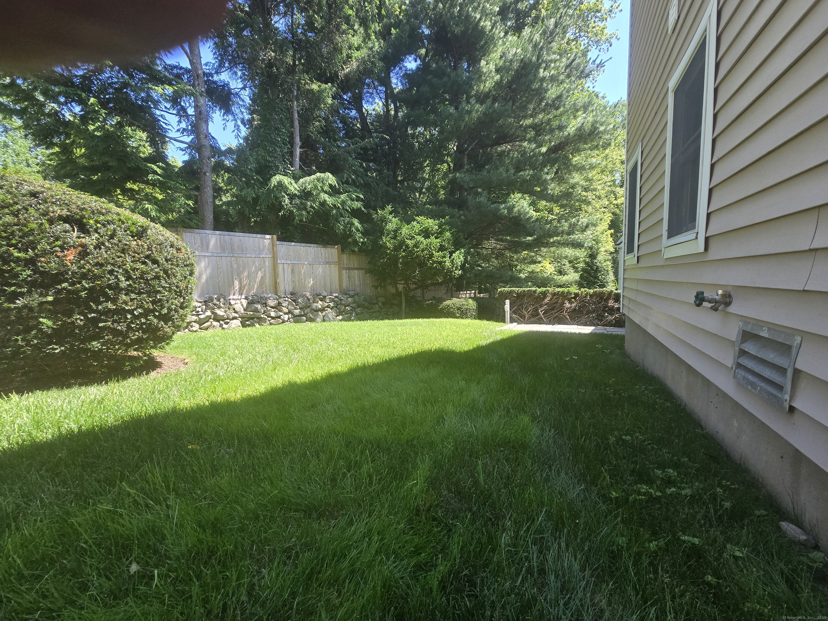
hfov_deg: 106.2
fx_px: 311
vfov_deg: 89.9
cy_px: 310
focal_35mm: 13
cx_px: 414
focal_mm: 2.2
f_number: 2.2
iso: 125
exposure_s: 1/719
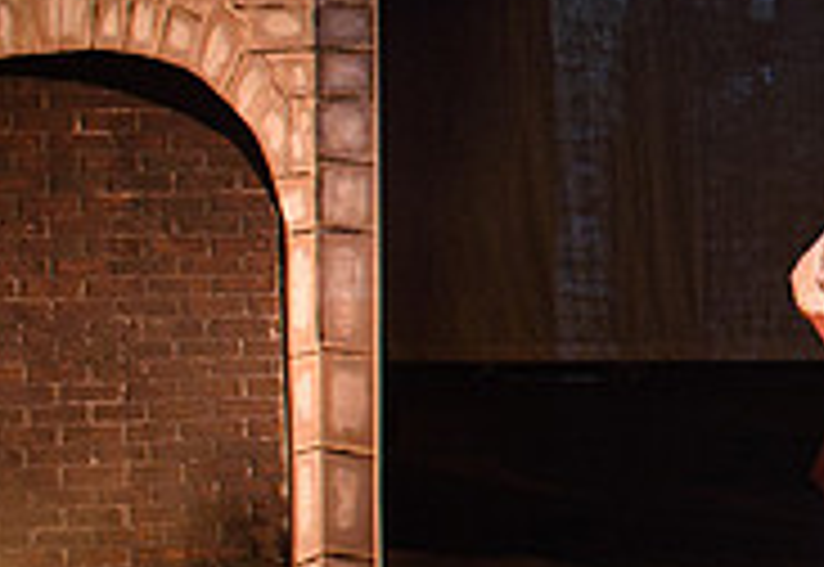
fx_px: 2959
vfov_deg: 10.9
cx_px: 1549
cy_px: 72
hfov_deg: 13.9
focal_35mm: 128
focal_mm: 24
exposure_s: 1/80
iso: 1000
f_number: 3.5
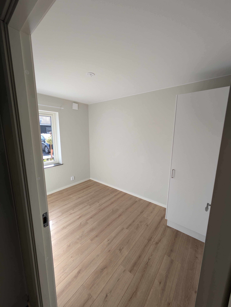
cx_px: 116
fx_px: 124
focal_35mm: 14
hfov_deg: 85.7
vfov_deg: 102.0
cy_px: 154
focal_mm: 1.83
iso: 52
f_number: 2.2
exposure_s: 1/263
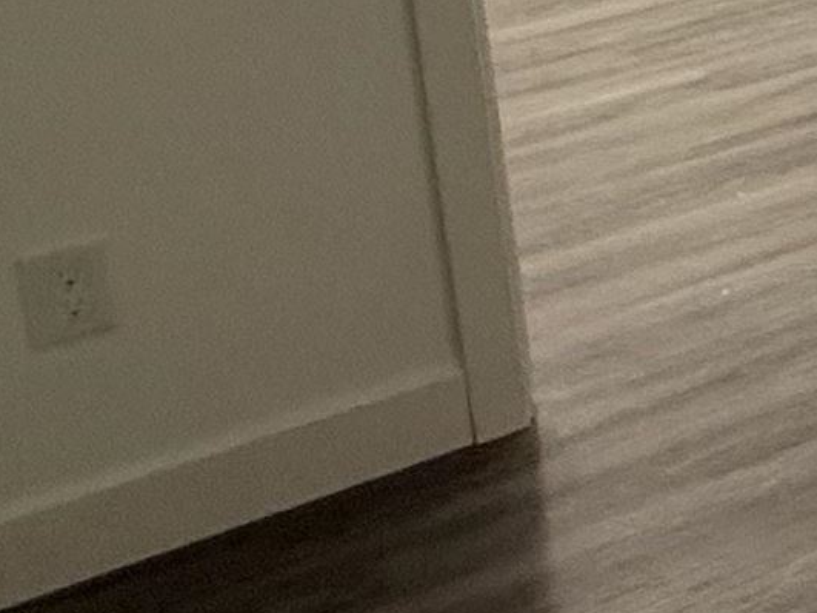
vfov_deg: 15.5
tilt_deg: -8.3
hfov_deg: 13.6
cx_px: 2136
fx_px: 1911
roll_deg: -0.5
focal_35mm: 81
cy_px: -499
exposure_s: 1/60
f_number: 2.2
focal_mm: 2.22
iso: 200
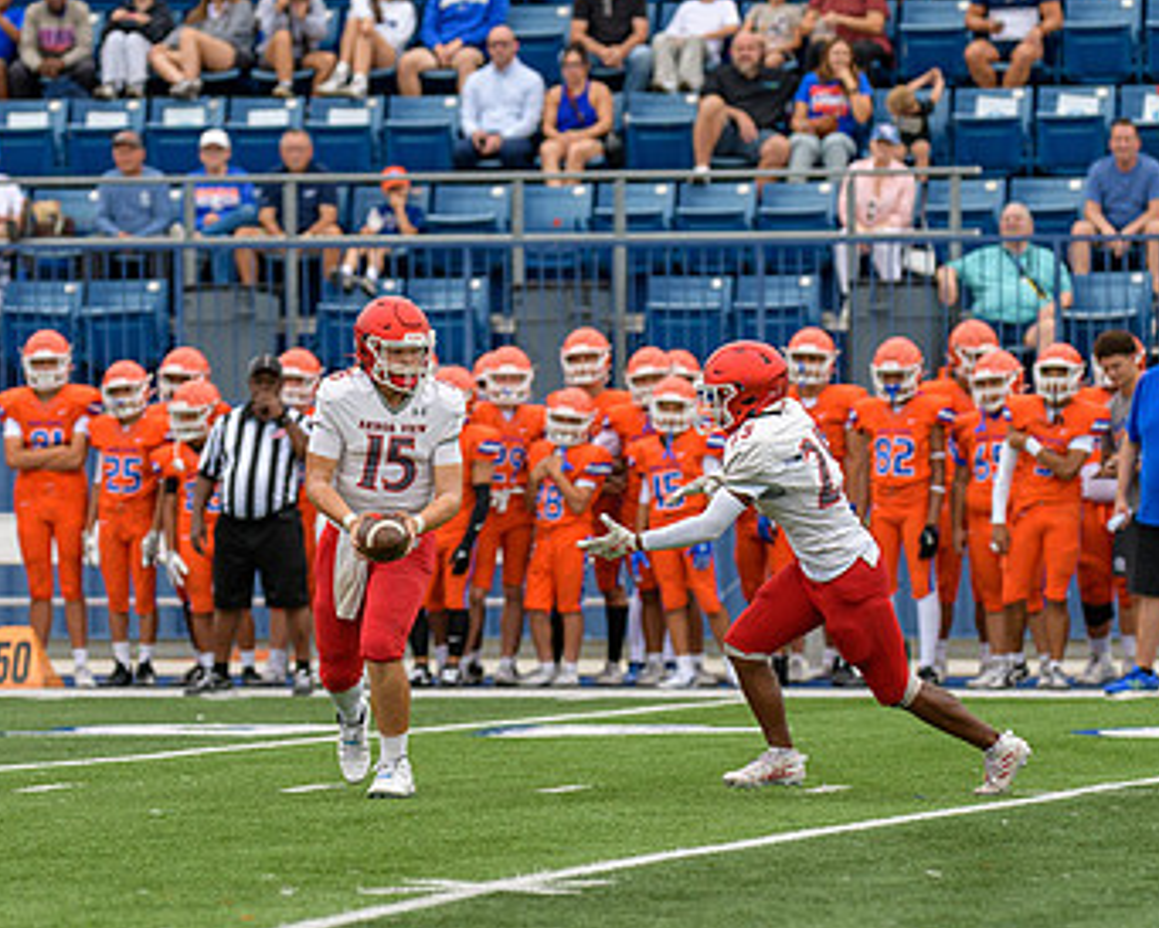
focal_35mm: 311
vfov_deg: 5.0
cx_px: 289
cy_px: 525
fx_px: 10671
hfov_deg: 6.2
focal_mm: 195
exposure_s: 1/800
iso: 400
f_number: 3.5
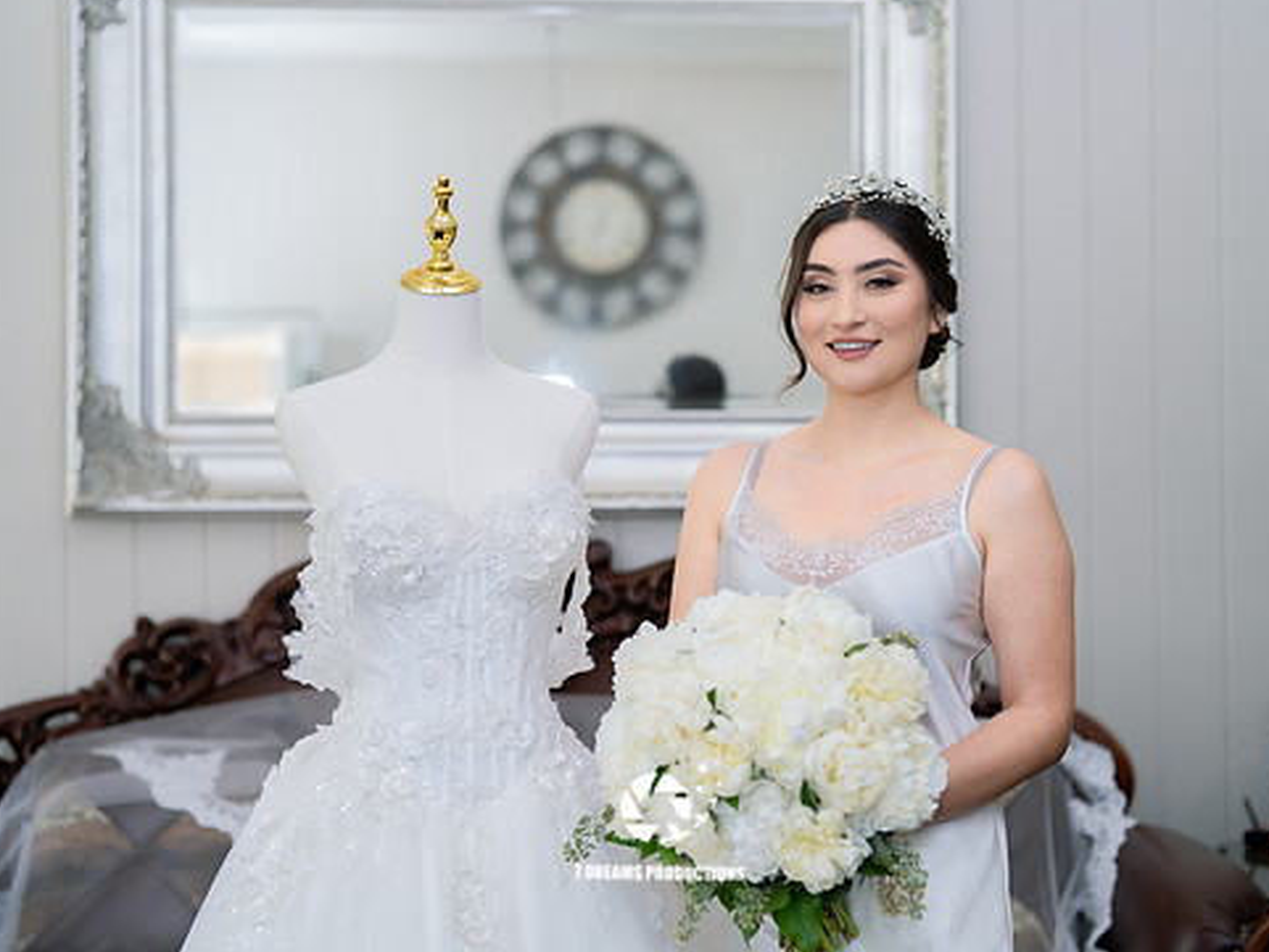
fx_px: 2127
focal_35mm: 58
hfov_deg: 33.2
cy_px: 452
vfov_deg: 25.2
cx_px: 660
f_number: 2
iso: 640
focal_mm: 50
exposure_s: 1/200
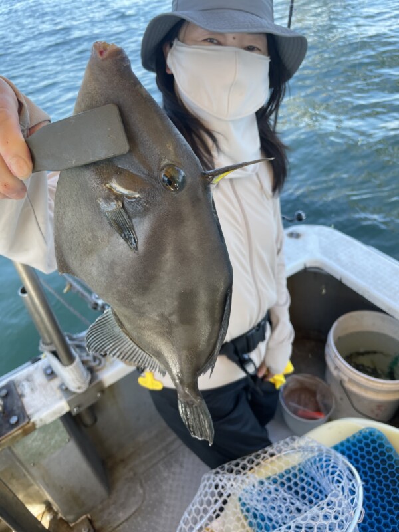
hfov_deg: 53.1
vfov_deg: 67.3
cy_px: 266
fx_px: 400
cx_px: 200
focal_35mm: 26
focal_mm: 4.2
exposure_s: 1/447
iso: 32
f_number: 1.6
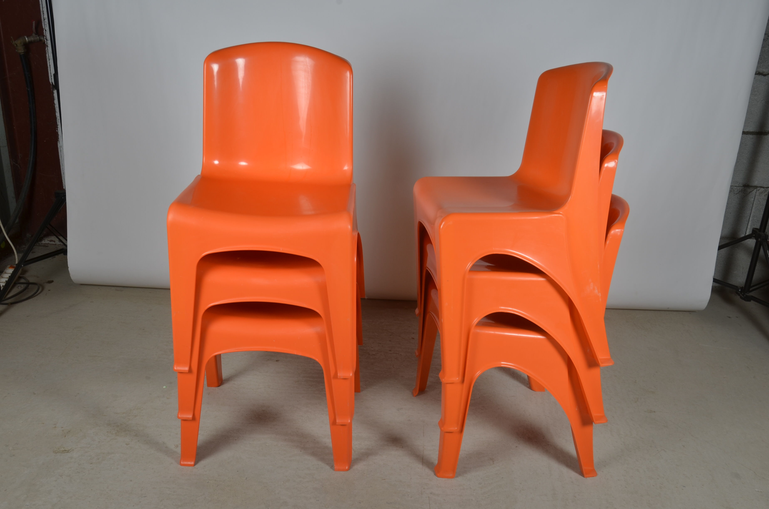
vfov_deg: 43.4
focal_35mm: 30
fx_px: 640
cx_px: 384
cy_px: 254
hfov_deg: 62.0
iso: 100
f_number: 14
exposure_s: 1/125
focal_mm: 20
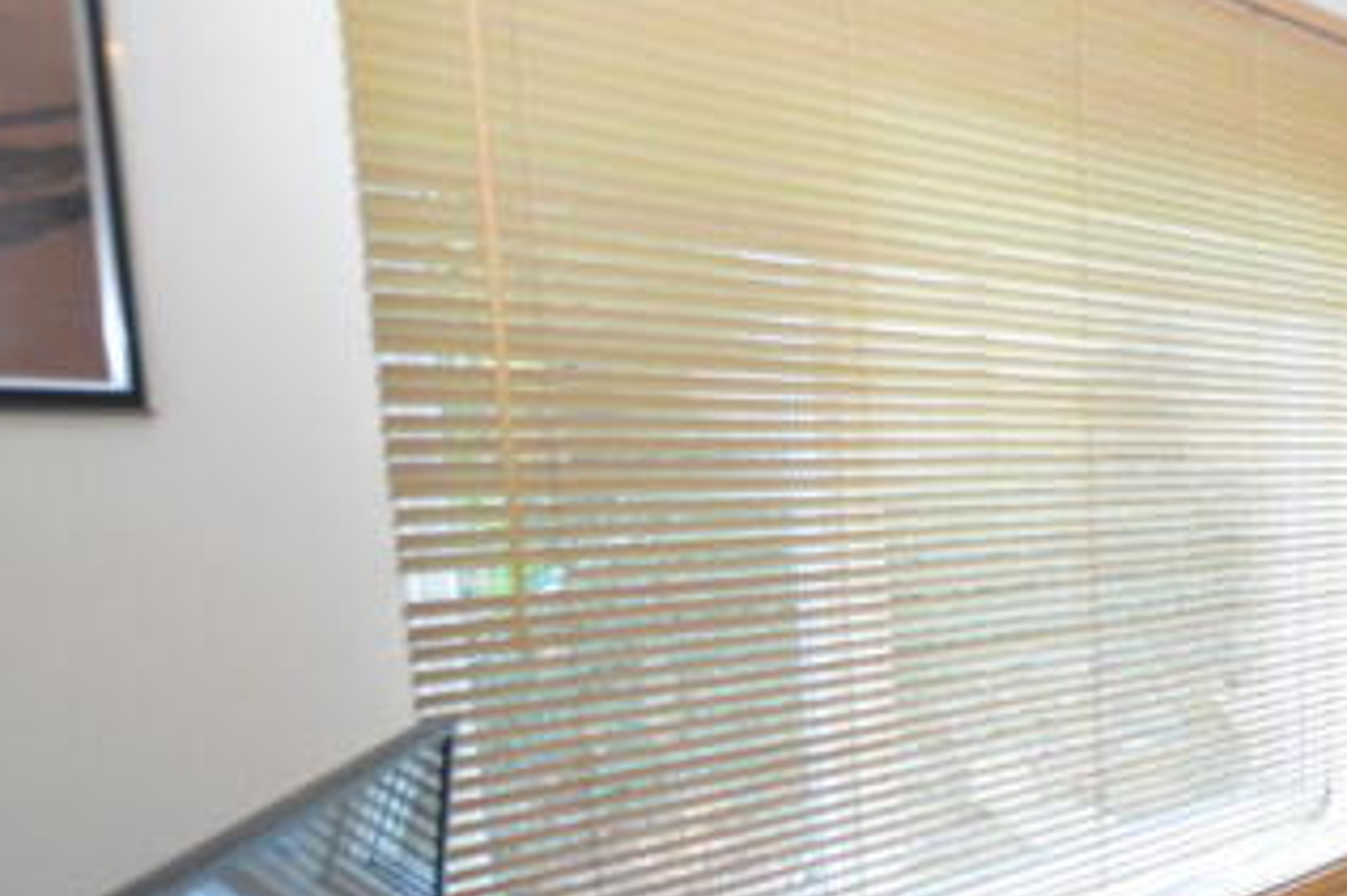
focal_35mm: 31
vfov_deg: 41.0
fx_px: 1159
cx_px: 1292
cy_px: 675
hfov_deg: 50.8
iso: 2200
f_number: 3.5
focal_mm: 10
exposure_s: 1/60
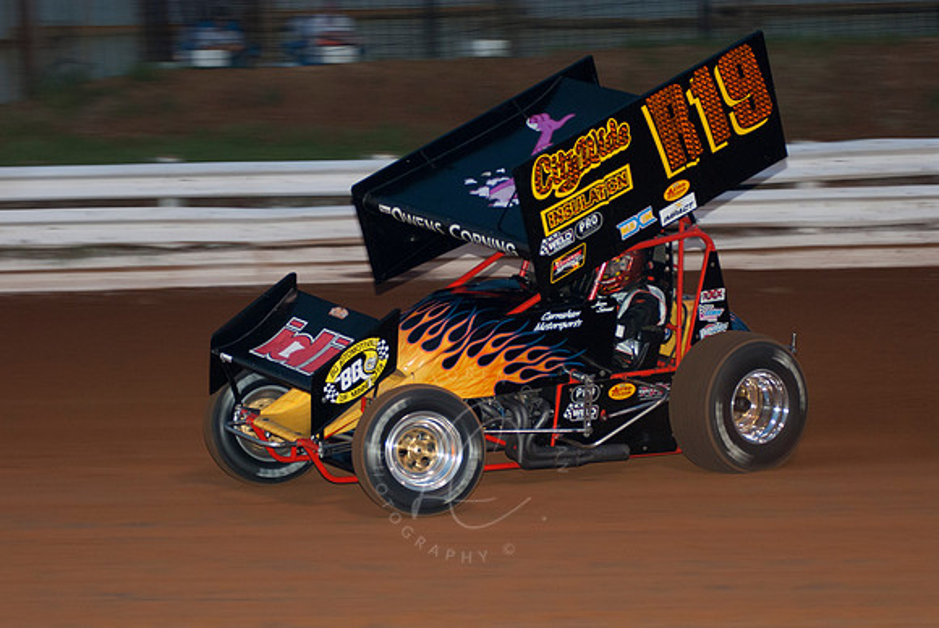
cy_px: 314
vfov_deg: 9.7
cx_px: 470
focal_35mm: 142
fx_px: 3721
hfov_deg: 14.4
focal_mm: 95
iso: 250
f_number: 3.2
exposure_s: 1/250
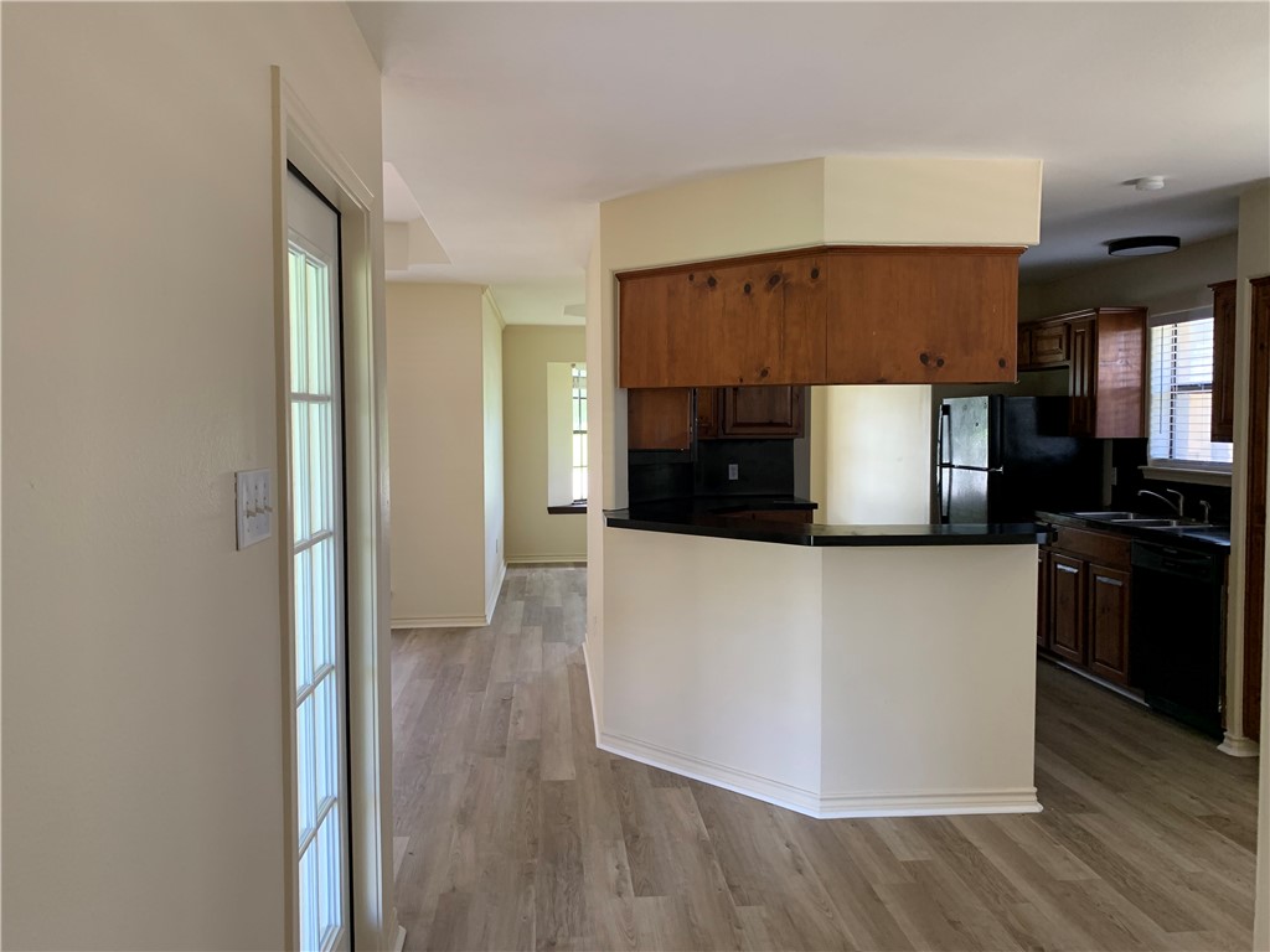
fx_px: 954
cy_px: 476
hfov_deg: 67.3
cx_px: 635
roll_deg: +0.8
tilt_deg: -3.9
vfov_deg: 53.1
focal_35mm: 26
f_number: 1.8
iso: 100
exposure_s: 1/60
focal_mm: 4.25
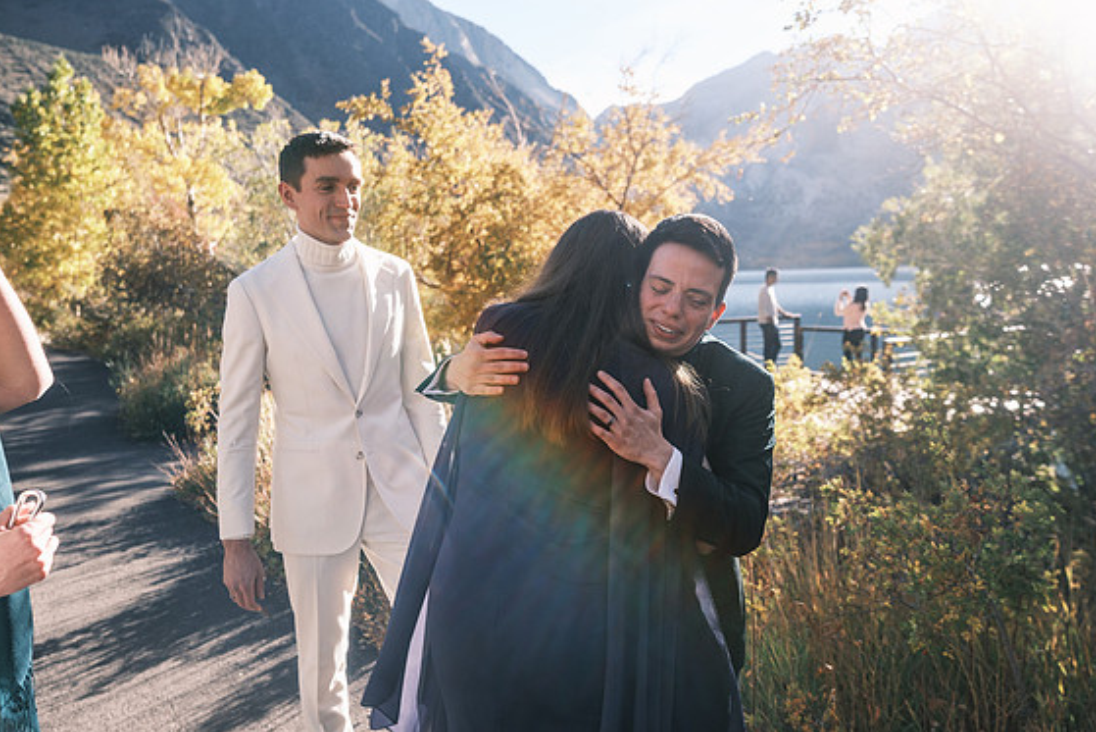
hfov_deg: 65.5
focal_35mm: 28
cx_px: 543
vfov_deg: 46.4
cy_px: 362
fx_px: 853
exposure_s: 1/2000
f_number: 2.5
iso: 250
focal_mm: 18
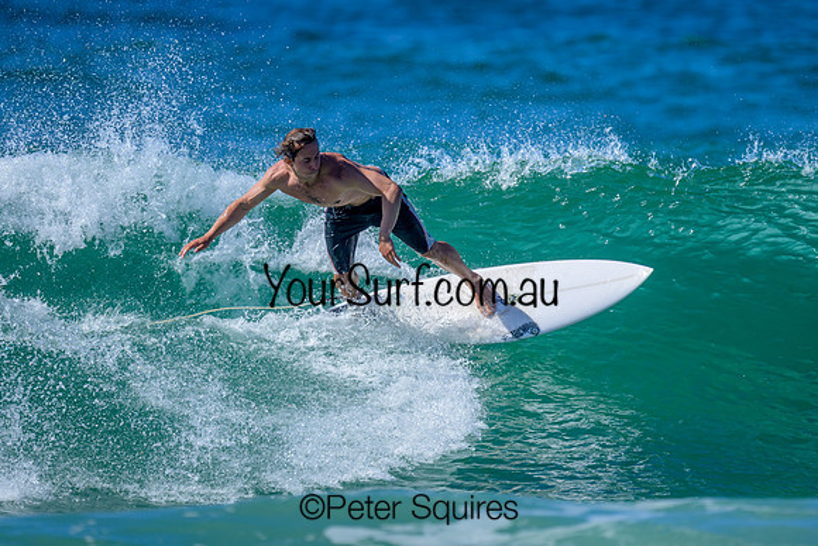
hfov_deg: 2.1
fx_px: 21935
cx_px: 392
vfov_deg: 1.4
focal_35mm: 965
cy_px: 217
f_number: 6.3
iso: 360
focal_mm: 800
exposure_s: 1/2000
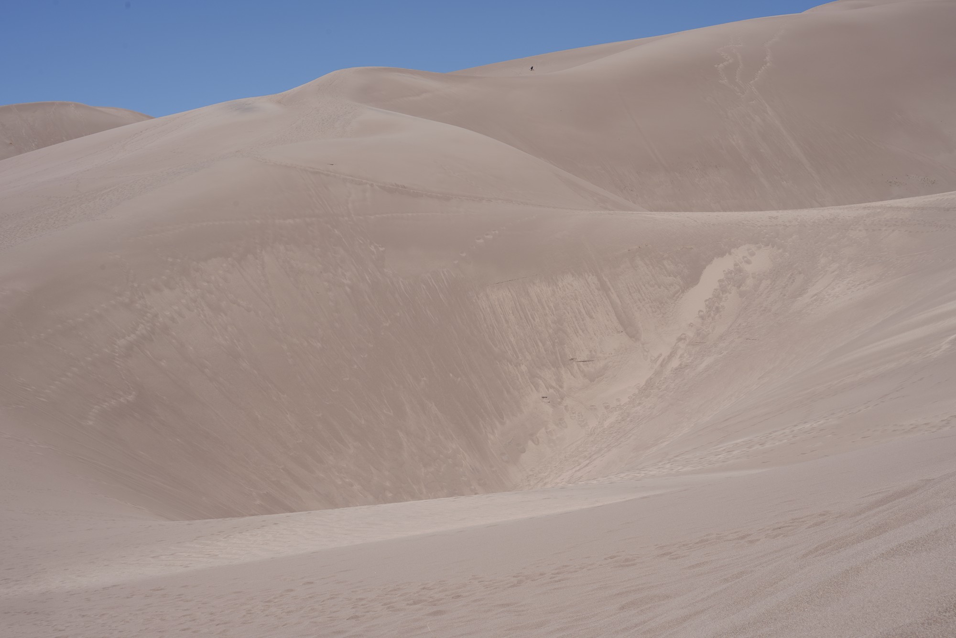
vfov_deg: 27.0
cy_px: 319
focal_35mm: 50
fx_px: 1328
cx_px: 478
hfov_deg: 39.6
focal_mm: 50
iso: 80
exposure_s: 1/160
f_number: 14
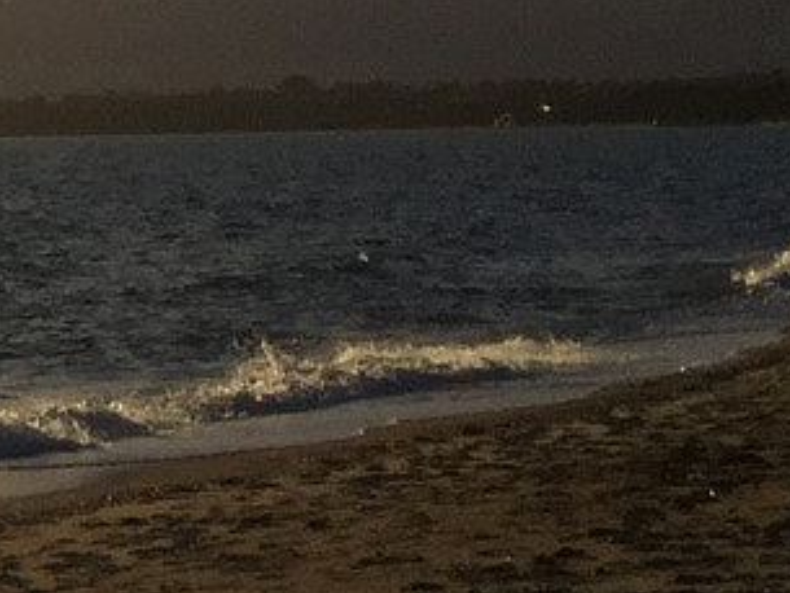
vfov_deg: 9.6
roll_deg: +1.6
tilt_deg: +5.3
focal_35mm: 152
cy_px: -166
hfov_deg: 11.0
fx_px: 3470
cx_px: -1103
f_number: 2.2
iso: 32
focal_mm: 4.15
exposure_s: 1/9901
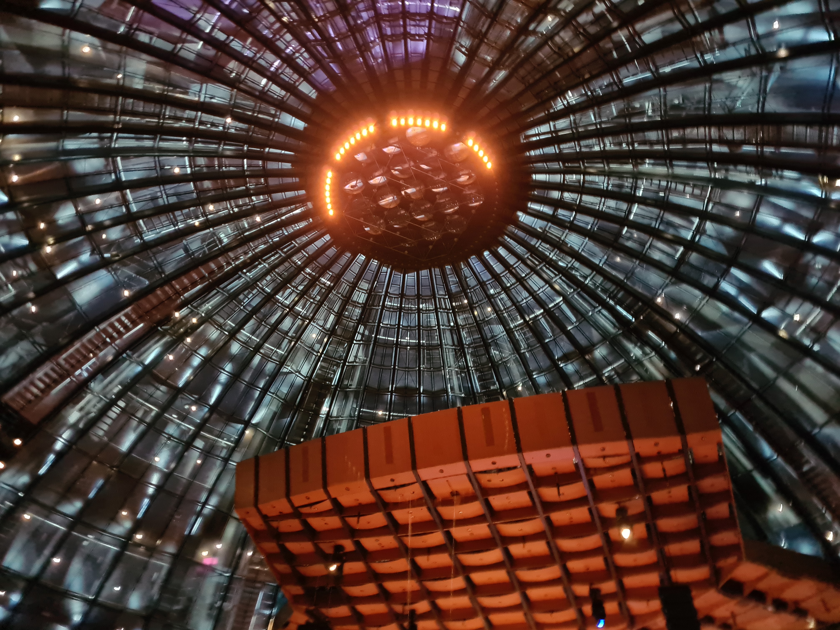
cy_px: 315
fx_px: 631
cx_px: 420
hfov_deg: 67.3
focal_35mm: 26
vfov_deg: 53.1
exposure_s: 1/14
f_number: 1.8
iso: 1250
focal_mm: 5.4
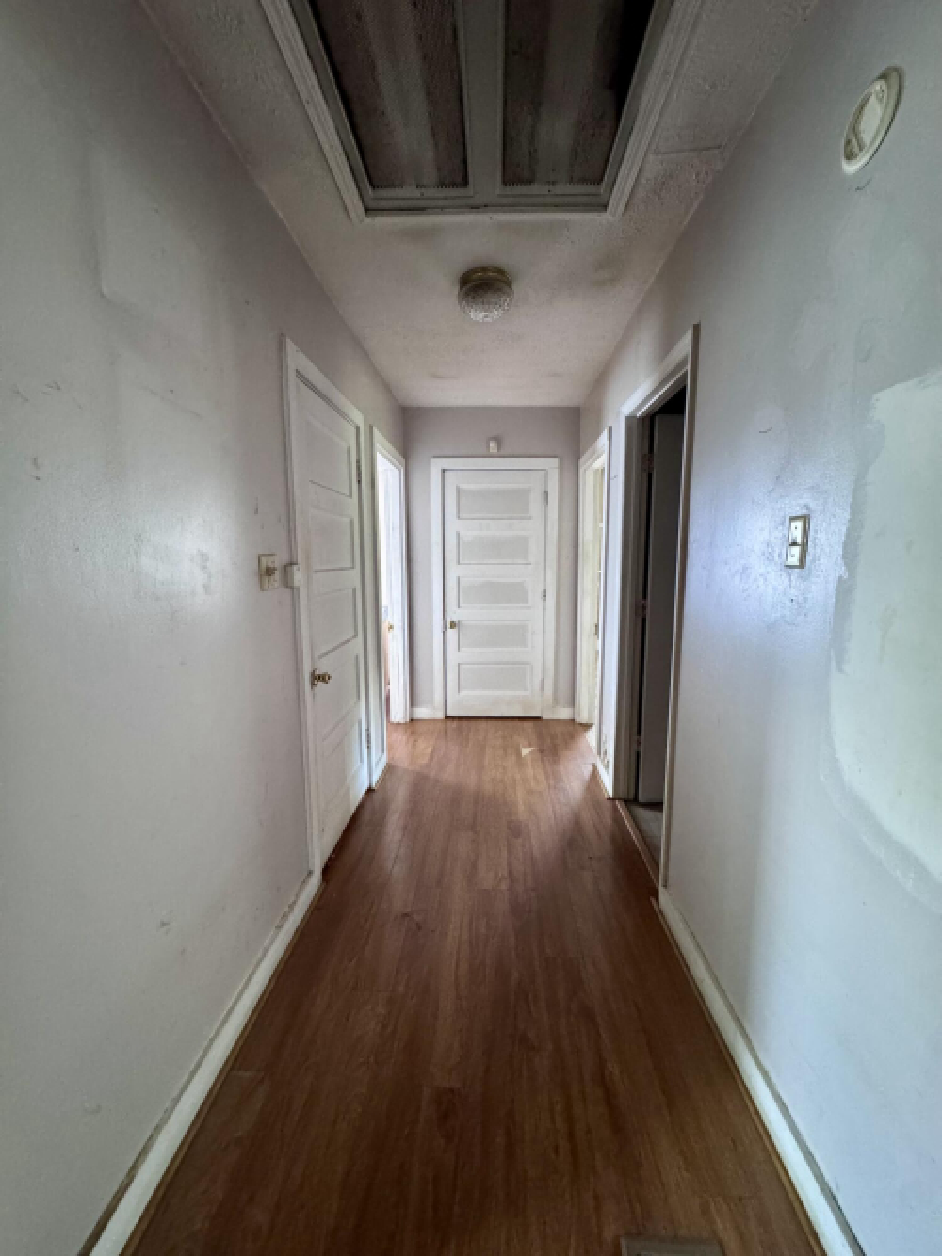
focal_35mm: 14
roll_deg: +0.8
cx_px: 471
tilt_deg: -8.1
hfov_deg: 85.7
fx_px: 508
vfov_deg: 102.1
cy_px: 628
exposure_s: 1/60
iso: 1000
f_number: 2.2
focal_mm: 2.22
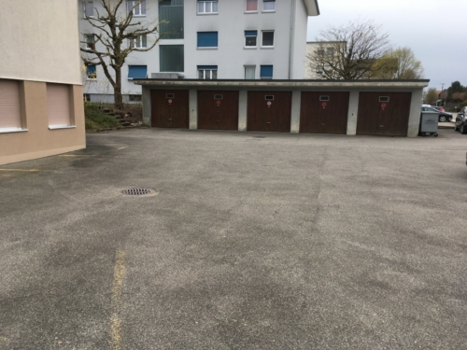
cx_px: 234
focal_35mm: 29
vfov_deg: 48.2
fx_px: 391
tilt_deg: -10.4
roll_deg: -0.7
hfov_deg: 61.7
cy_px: 175
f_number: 2.2
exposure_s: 1/499
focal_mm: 4.15
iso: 25
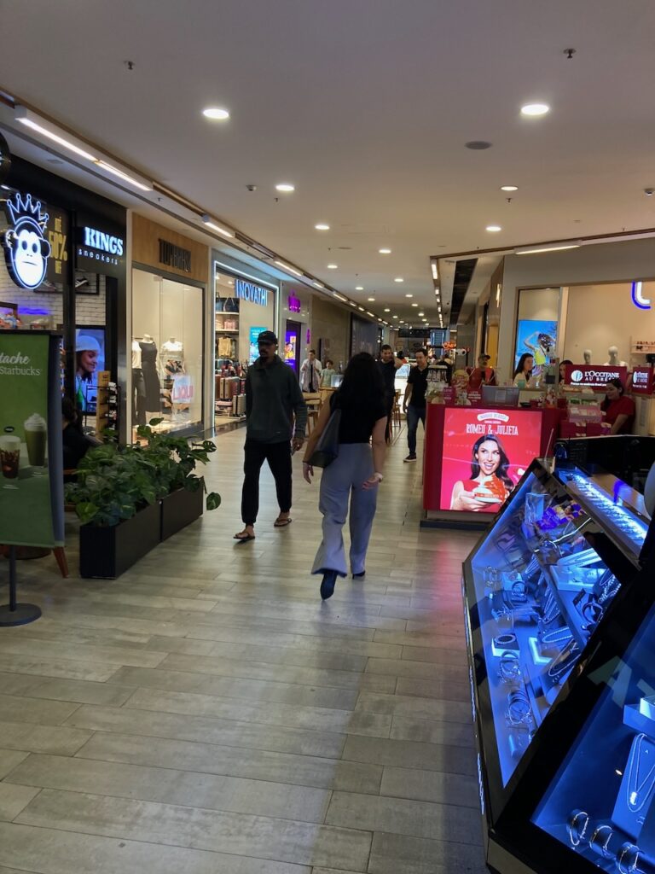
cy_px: 437
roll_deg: -1.4
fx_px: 706
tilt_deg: -5.7
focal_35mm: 28
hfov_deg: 49.7
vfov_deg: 63.4
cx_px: 328
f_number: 1.8
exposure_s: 1/60
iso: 100
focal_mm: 3.99
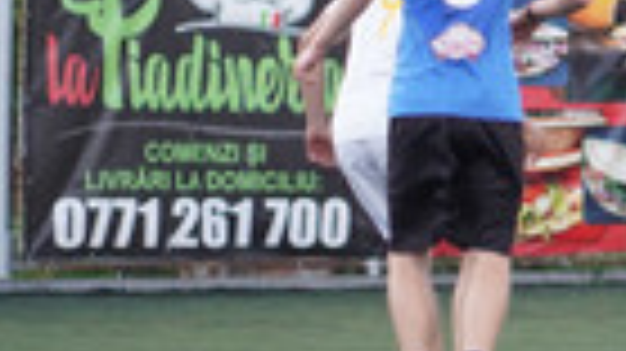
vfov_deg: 3.8
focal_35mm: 321
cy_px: 74
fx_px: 5325
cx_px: 1117
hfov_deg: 6.6
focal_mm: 85
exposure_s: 1/1600
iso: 2000
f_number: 2.2
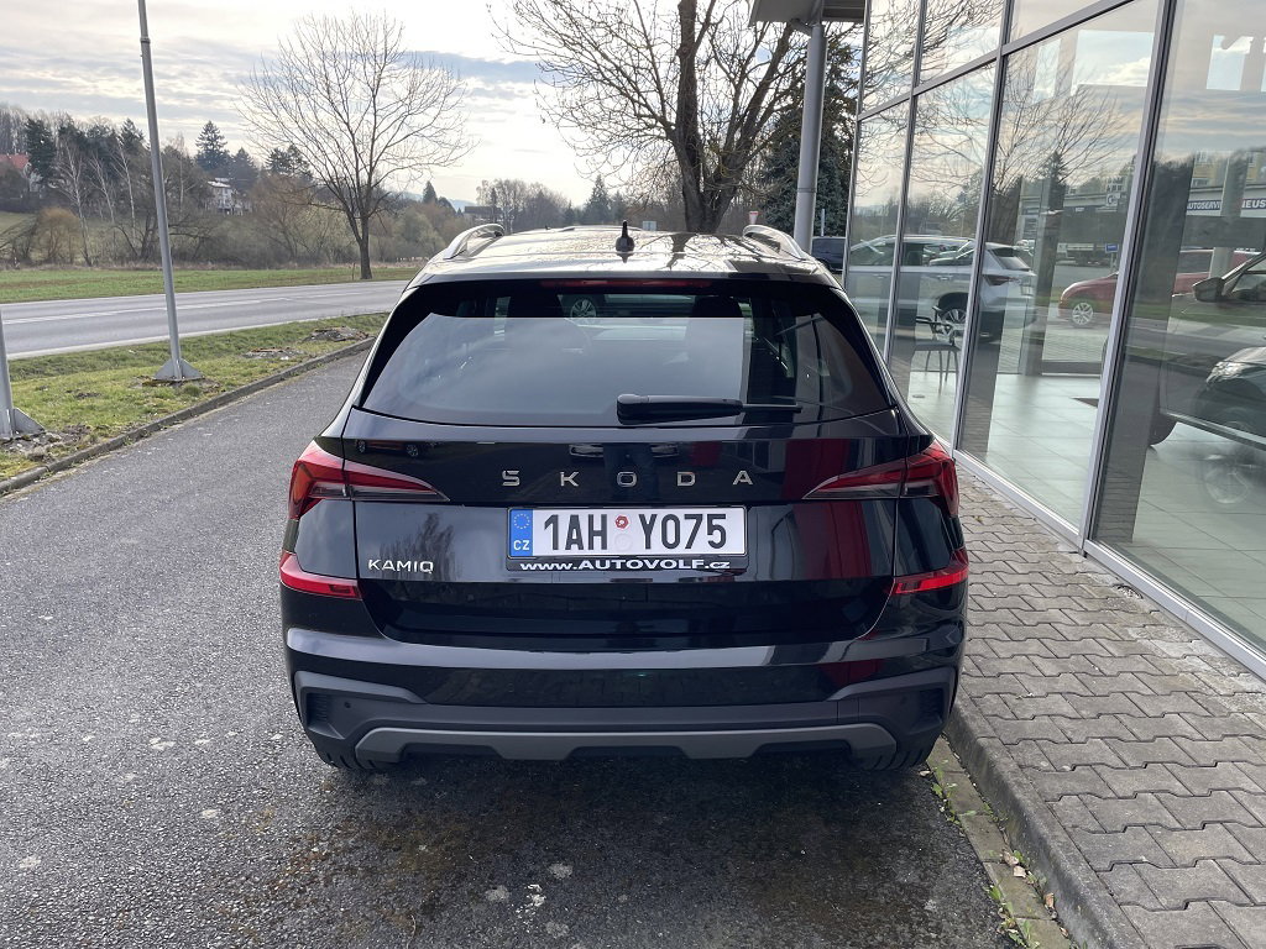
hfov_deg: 67.3
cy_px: 474
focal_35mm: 26
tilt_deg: -14.5
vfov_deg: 53.1
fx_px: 951
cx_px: 633
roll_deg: -1.2
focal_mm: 4.2
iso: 32
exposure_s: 1/678
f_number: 1.6
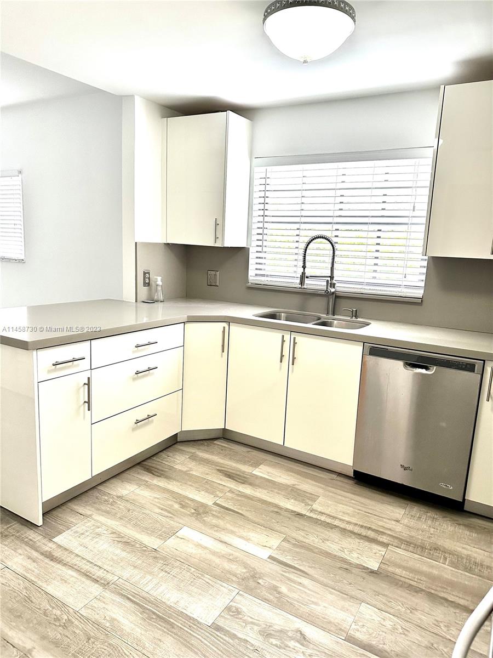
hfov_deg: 56.8
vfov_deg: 71.6
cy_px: 329
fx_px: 456
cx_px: 246
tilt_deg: -12.4
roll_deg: -2.8
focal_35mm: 24
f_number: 1.78
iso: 200
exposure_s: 1/120
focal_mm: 6.86
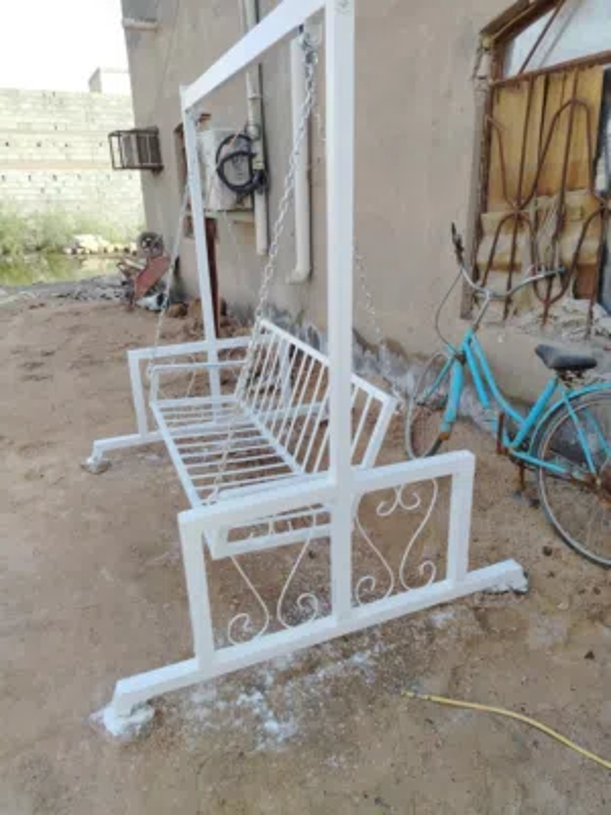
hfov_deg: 56.8
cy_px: 408
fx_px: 565
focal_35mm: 24
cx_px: 306
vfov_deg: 71.6
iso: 303
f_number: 1.75
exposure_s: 1/900
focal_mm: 5.25
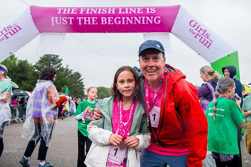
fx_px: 216
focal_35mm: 31
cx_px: 136
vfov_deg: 42.0
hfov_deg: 60.1
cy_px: 68
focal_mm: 24
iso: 1600
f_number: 4
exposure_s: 1/1600
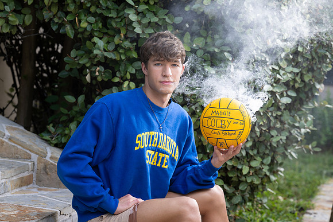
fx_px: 870
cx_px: 166
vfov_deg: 14.6
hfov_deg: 21.7
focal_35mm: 94
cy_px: 111
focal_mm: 94
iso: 100
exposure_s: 1/200
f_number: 4.5
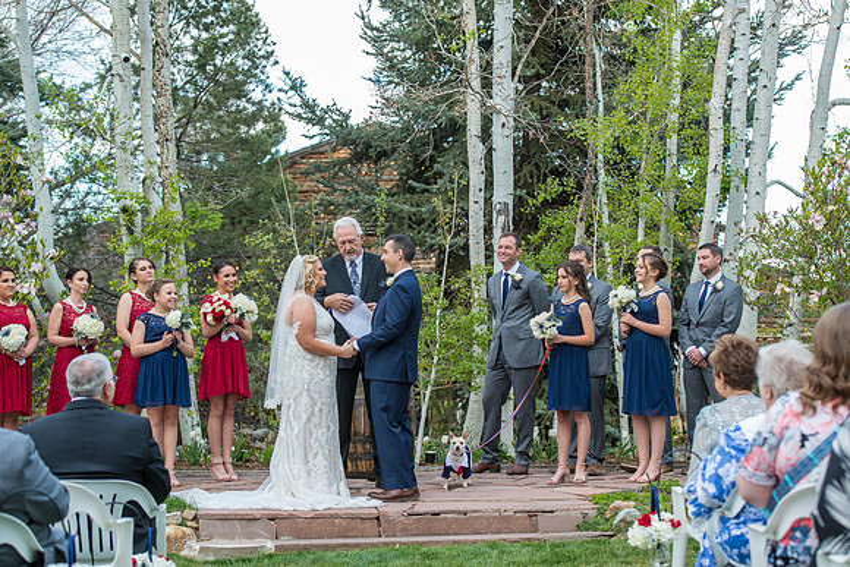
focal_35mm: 70
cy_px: 284
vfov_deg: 19.5
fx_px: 1653
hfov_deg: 28.8
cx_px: 425
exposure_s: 1/200
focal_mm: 70
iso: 400
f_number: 5
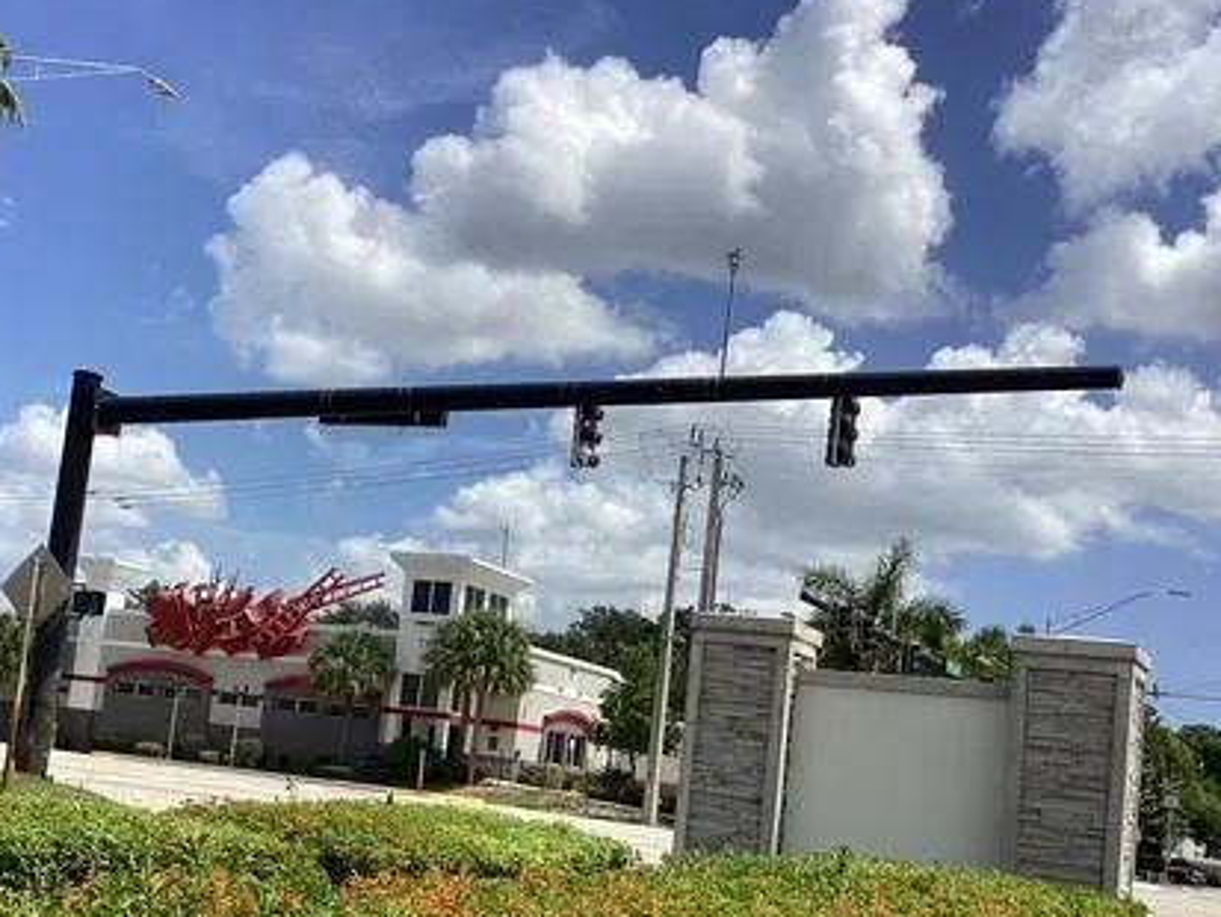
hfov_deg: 39.3
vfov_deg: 30.2
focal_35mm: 48
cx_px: 426
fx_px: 1694
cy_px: 553
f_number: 2.4
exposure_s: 1/2146
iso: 25
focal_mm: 3.3
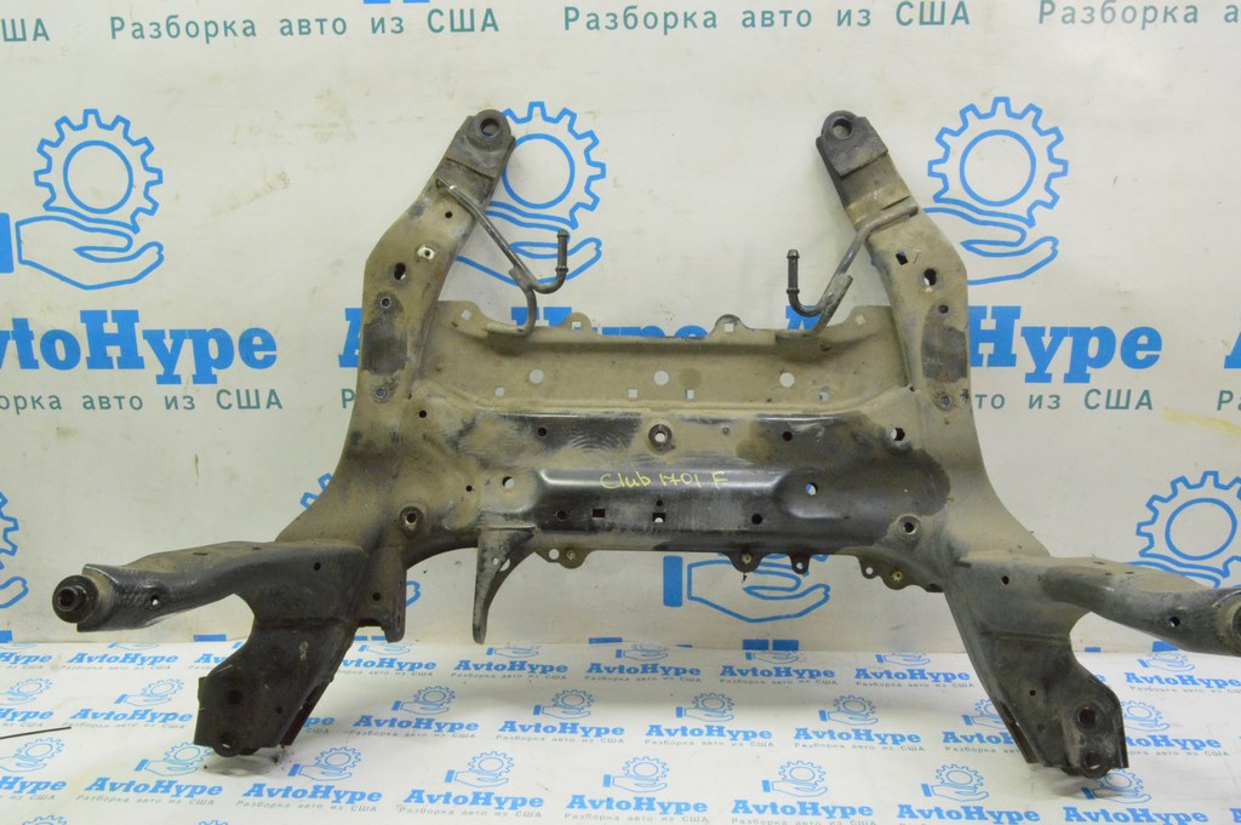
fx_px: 1137
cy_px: 412
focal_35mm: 33
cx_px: 620
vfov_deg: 39.9
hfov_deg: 57.3
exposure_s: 1/20
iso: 6400
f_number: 20
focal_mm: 22
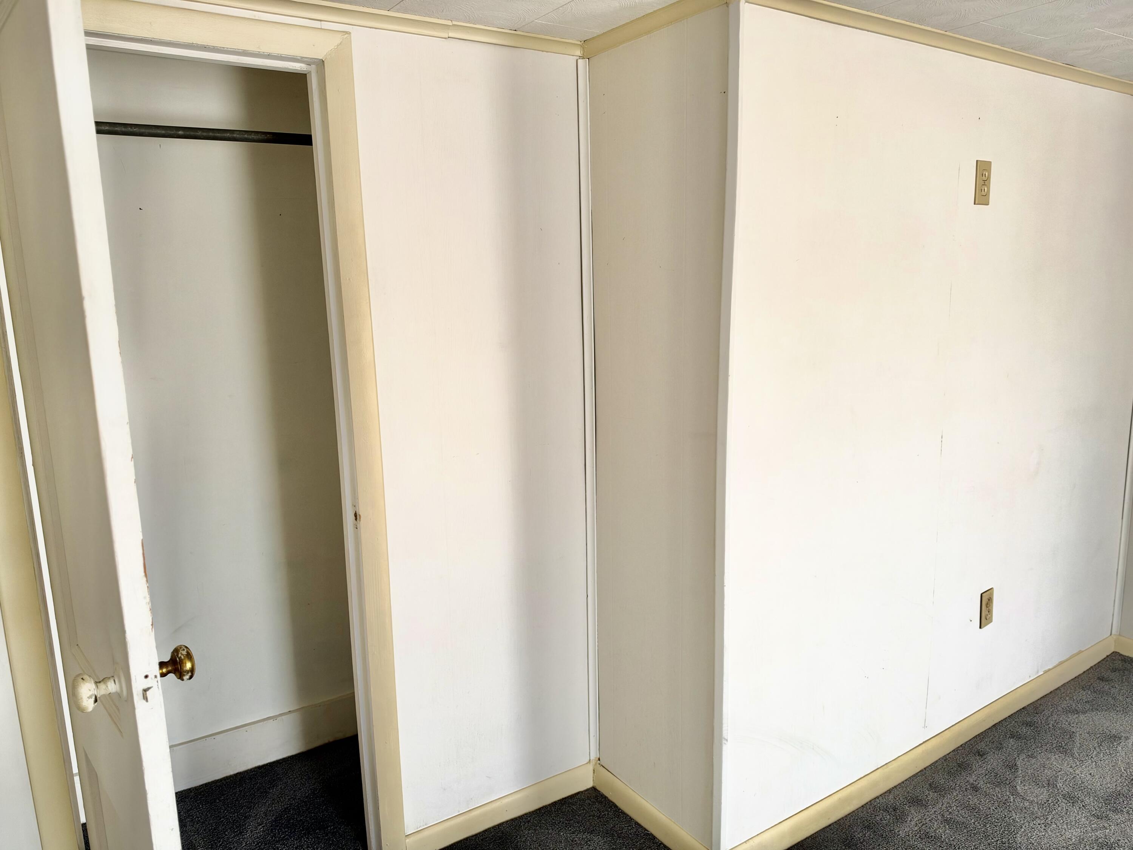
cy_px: 425
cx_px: 566
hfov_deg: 71.6
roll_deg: +2.0
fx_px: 786
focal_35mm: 24
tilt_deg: -9.1
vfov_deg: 56.8
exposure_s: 1/121
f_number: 1.8
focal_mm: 6.93
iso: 64
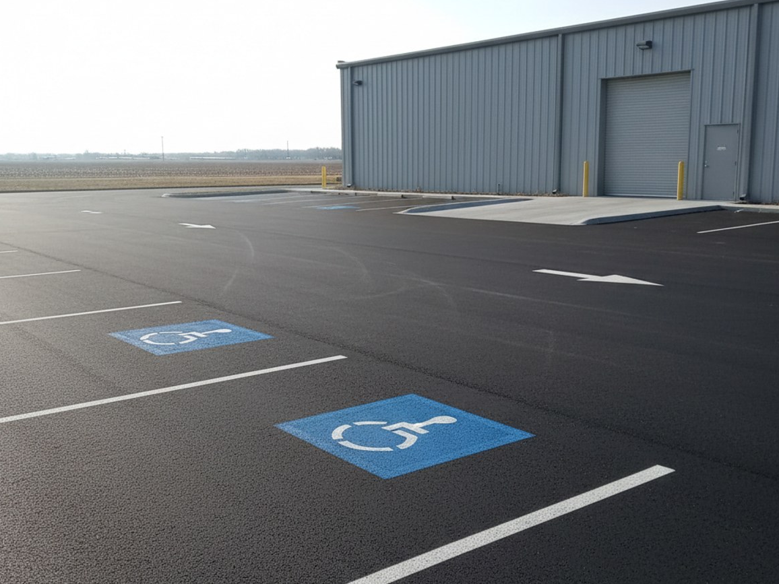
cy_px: 290
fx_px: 608
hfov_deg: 65.3
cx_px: 381
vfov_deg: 51.4
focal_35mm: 27
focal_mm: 5.7
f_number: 1.5
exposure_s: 1/519
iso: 1510
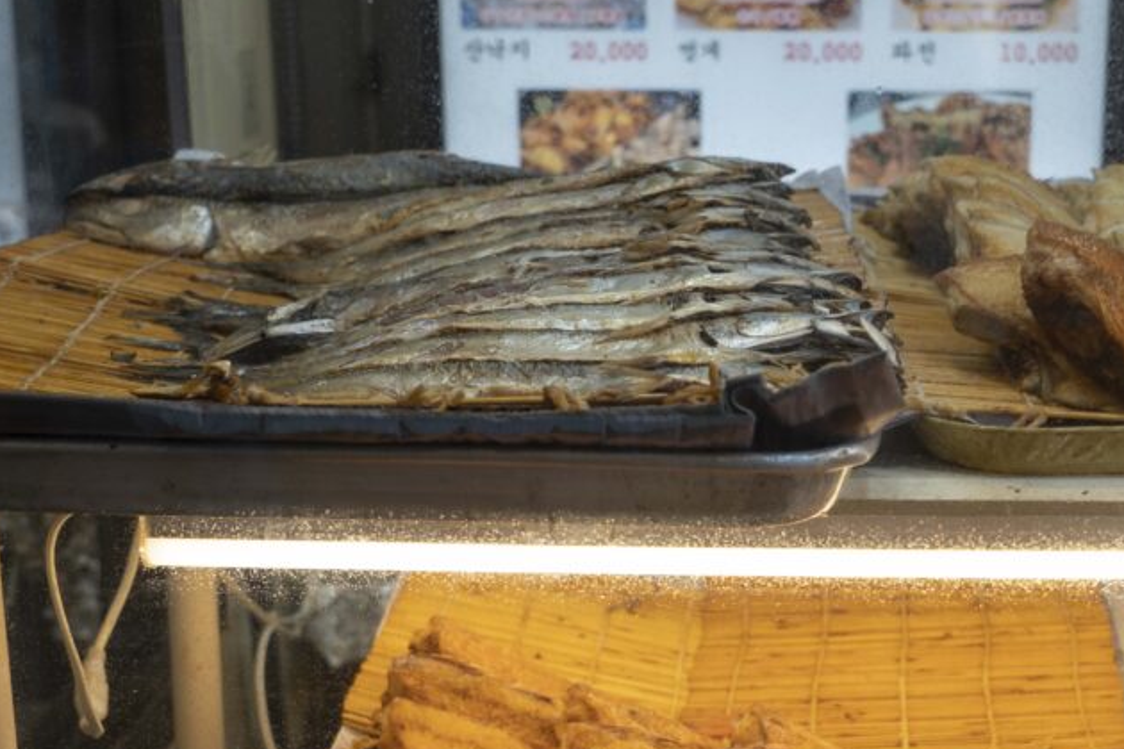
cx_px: 753
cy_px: 586
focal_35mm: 65
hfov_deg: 30.7
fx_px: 2029
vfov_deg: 20.7
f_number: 5.6
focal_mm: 40
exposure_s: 1/60
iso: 100
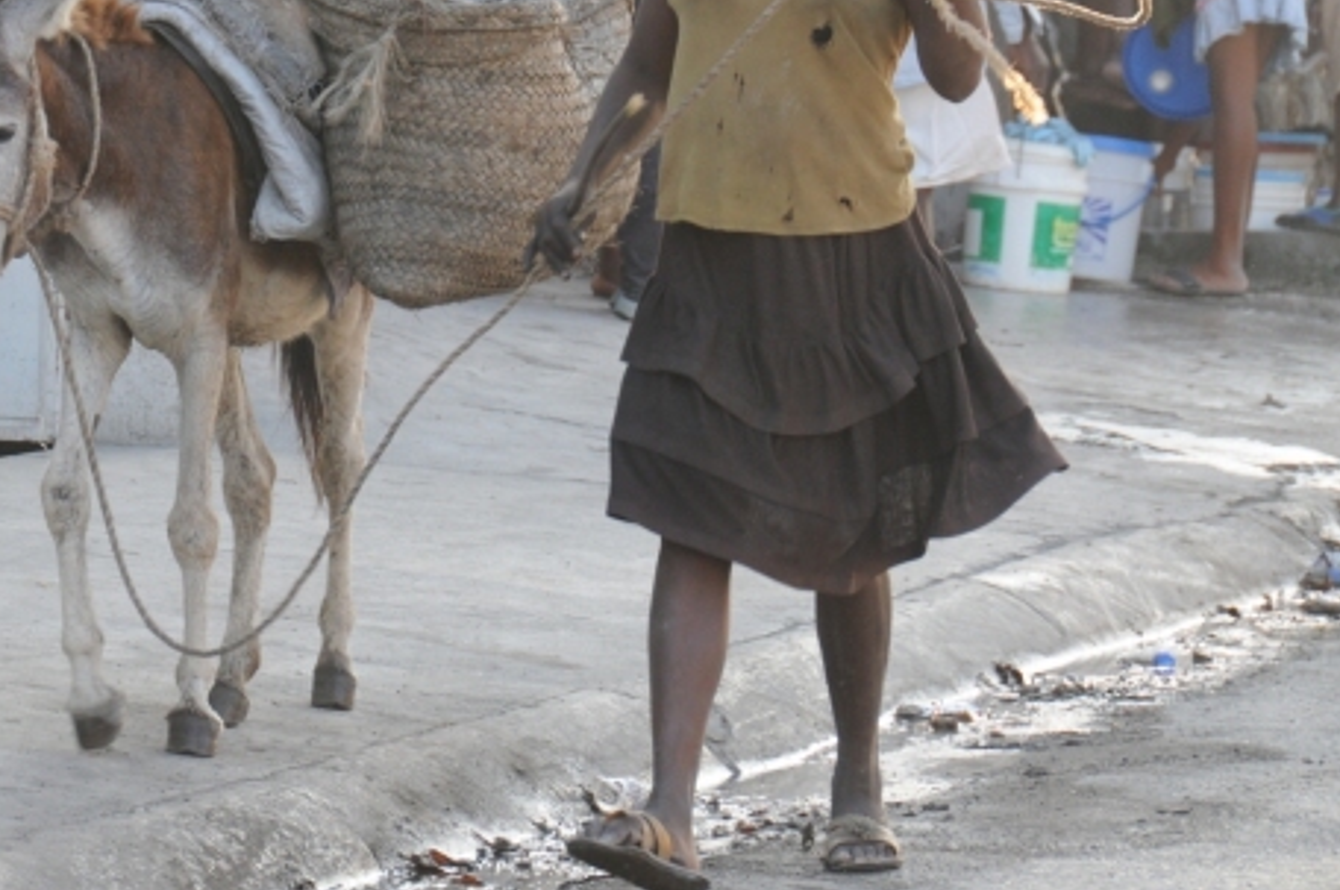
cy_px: 269
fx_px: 12716
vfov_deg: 4.0
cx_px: 212
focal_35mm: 342
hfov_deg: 6.0
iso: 500
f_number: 8
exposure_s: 1/160
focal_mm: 130
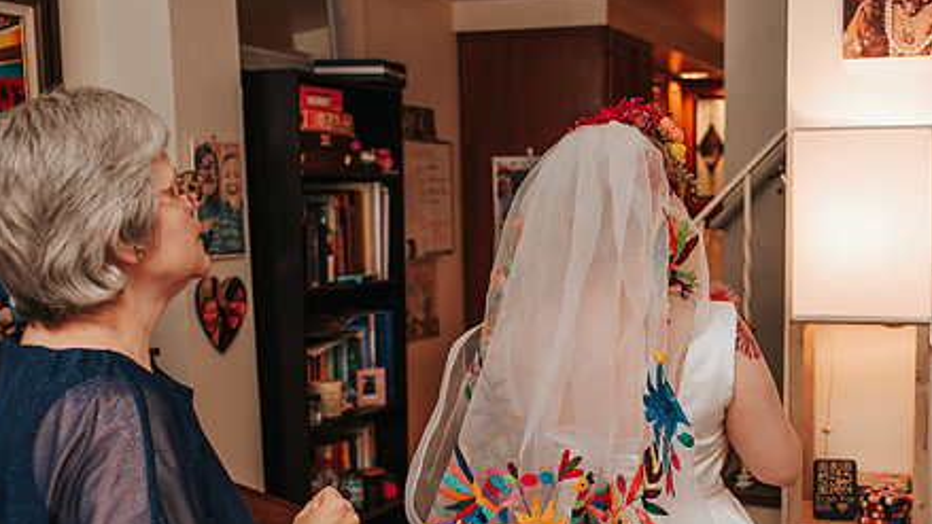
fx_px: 1236
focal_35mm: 50
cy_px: 402
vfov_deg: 23.7
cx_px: 597
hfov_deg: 41.0
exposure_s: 1/160
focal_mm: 35
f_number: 4
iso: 800
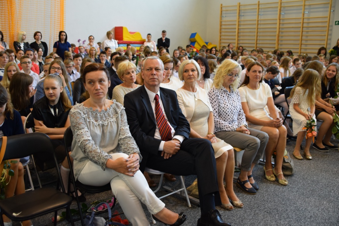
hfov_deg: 53.1
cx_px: 170
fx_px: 339
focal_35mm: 36
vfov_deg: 36.9
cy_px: 113
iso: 560
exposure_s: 1/60
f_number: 4
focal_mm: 24
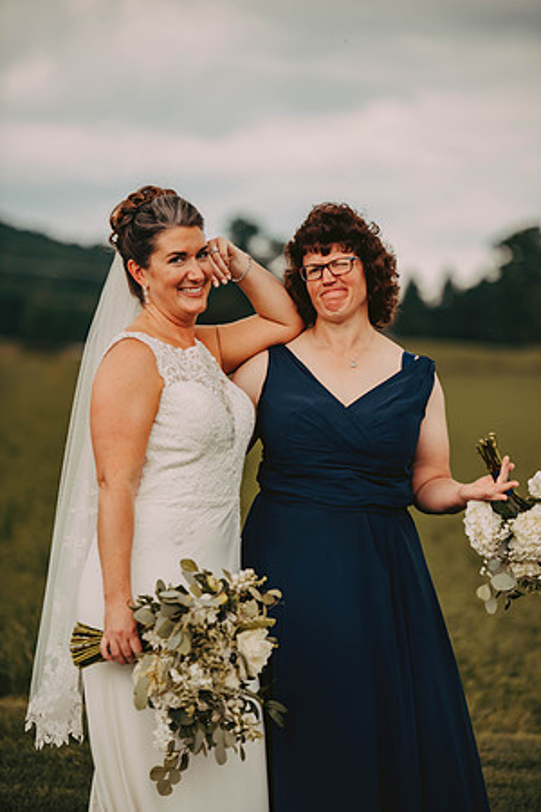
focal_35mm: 135
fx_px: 3043
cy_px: 406
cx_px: 270
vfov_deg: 15.2
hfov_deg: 10.2
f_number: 2.8
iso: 200
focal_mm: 135
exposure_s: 1/800
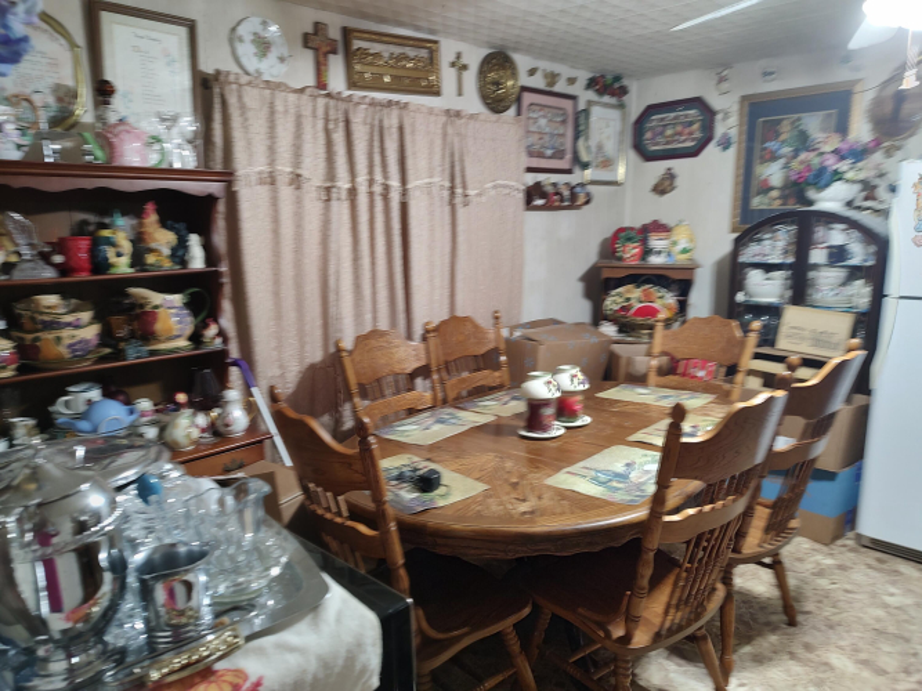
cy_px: 346
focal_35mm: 24
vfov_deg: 56.8
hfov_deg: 71.6
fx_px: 639
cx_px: 461
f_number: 1.9
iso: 1316
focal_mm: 5.88
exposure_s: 1/40
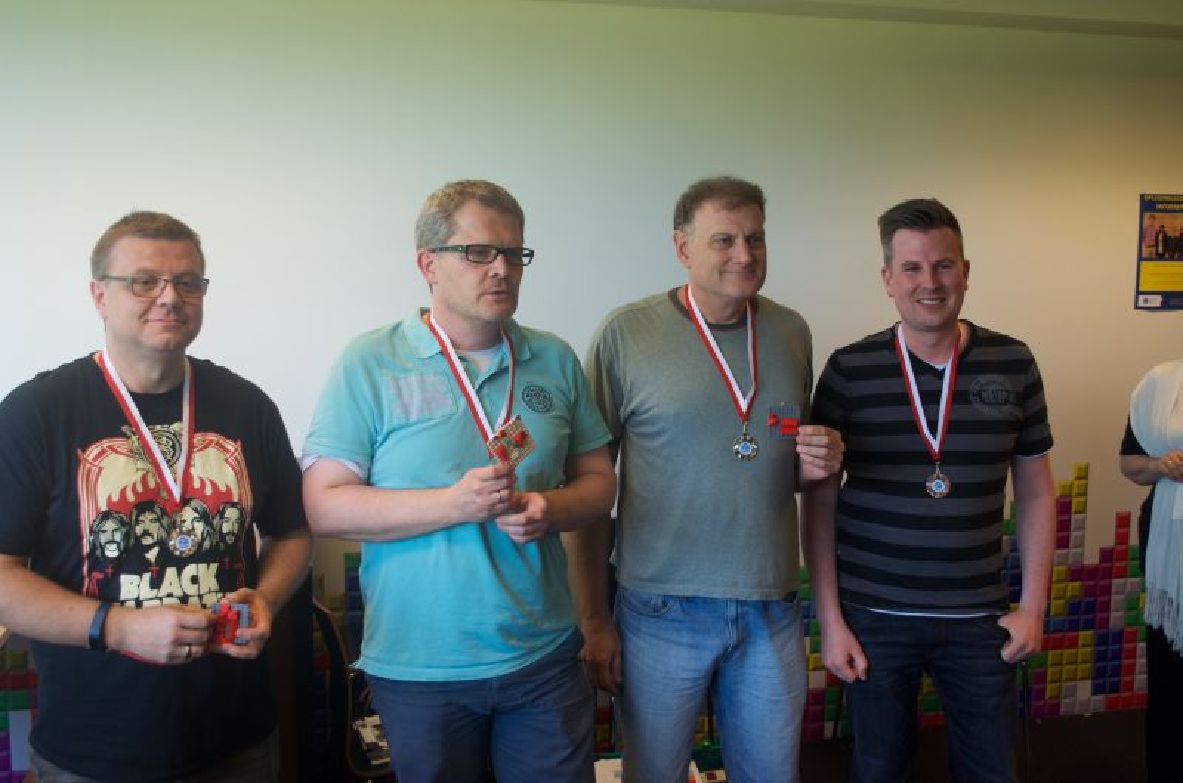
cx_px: 592
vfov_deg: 34.1
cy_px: 392
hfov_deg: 49.6
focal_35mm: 39
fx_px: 1279
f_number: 4.2
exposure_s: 1/80
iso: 400
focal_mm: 26
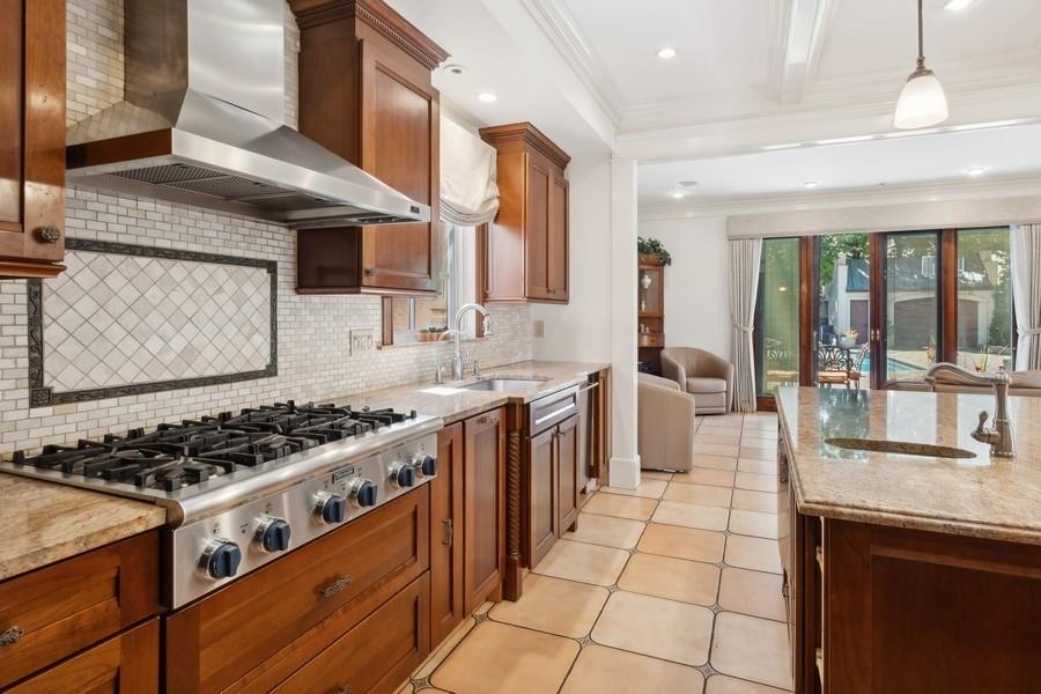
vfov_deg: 67.4
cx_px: 520
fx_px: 520
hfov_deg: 90.0
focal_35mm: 18
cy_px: 347
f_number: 8
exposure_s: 1/7
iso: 320
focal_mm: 12
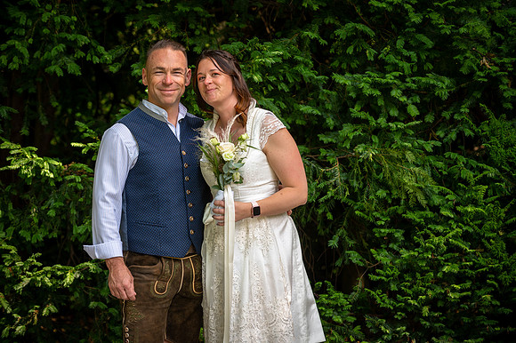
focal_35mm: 116
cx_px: 258
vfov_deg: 11.8
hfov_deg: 17.7
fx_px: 1662
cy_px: 172
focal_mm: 116
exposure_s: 1/250
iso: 200
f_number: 4.5
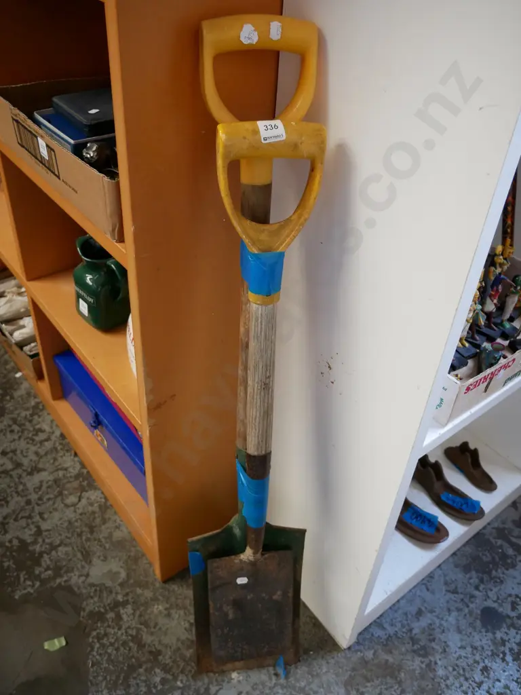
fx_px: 602
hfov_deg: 46.8
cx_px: 260
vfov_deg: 60.0
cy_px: 348
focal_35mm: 30
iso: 1250
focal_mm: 15
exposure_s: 1/60
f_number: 4
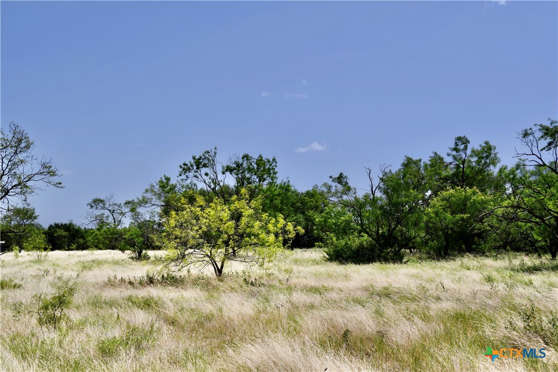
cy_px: 186
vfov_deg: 31.2
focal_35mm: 43
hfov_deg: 45.4
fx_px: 666
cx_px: 279
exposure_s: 1/320
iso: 100
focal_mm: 29
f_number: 9
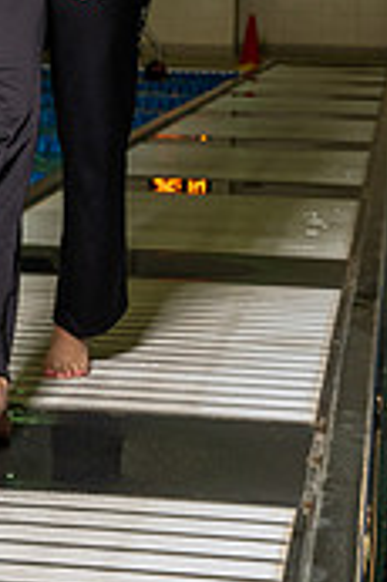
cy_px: -7
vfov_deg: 14.1
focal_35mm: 143
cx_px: 71
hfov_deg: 9.5
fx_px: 2310
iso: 800
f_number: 8
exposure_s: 1/250
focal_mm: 55
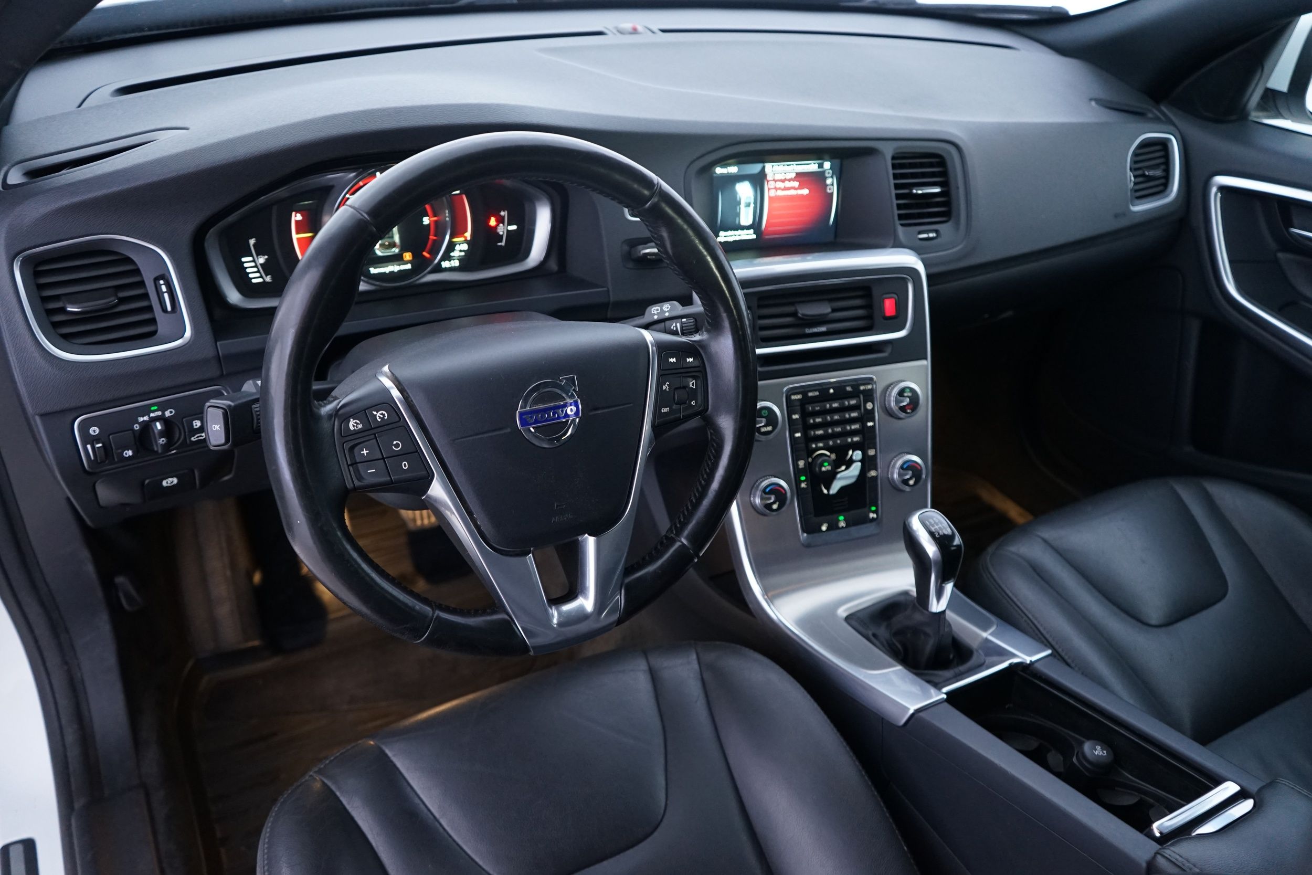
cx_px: 656
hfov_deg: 65.5
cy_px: 438
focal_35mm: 28
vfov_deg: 46.4
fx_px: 1020
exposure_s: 1/20
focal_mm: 28
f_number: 3.5
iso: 2000
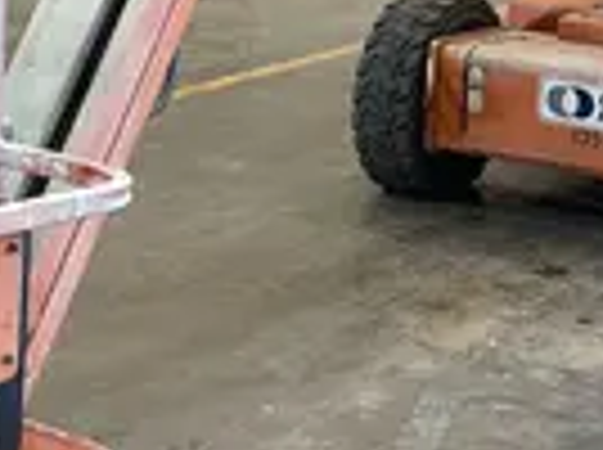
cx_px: 176
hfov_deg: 18.3
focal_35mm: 107
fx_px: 1861
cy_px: 160
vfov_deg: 13.8
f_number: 1.6
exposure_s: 1/60
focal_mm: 4.2
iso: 160
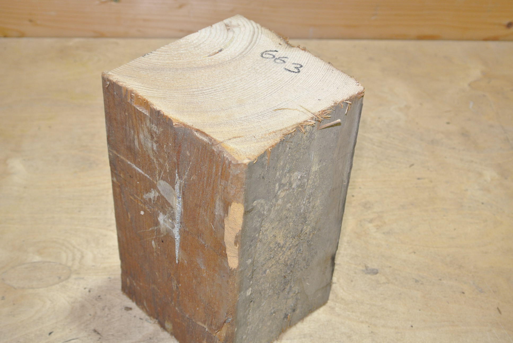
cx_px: 256
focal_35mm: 51
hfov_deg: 38.8
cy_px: 172
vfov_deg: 26.6
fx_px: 728
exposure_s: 1/60
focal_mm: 18.9
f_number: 4.8
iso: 250
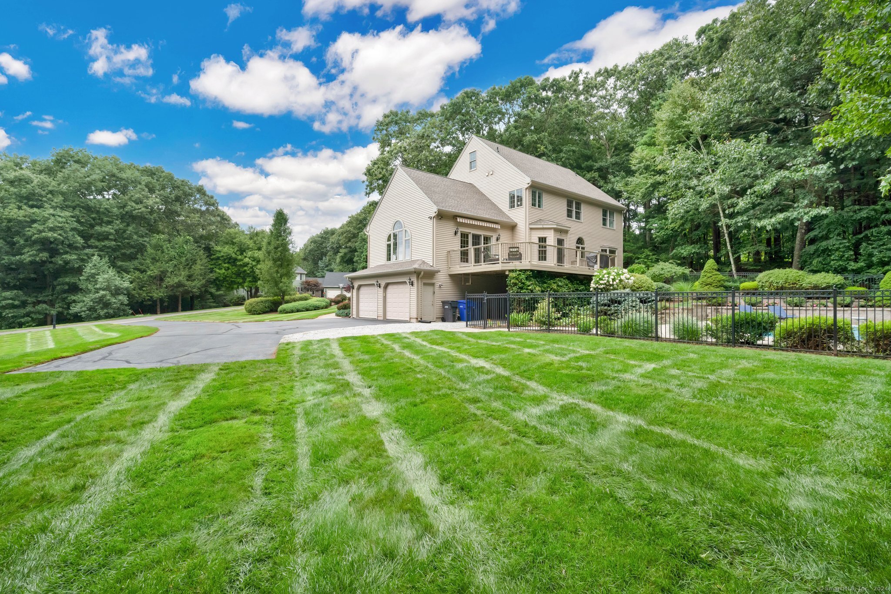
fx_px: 408
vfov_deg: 72.0
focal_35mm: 16
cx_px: 446
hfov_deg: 95.0
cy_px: 297
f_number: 10
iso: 800
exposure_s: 1/400
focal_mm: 16.5
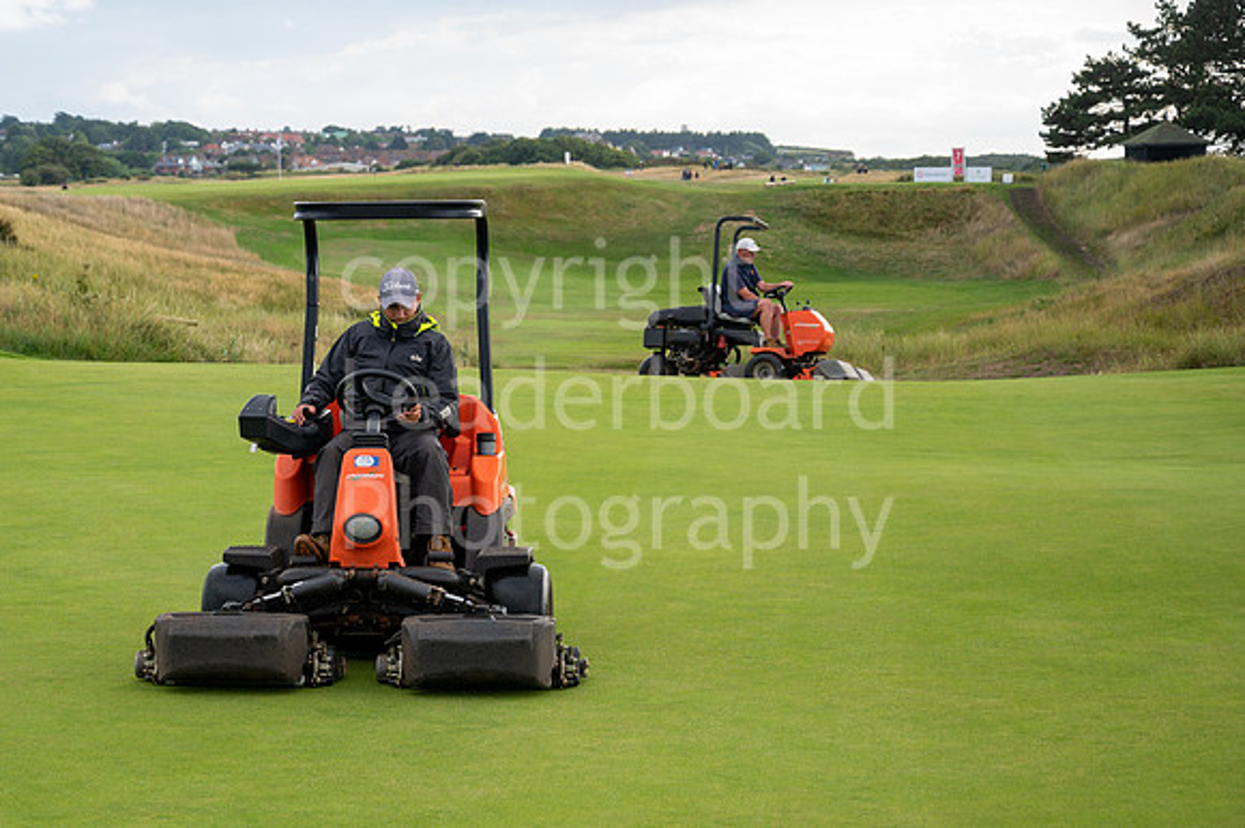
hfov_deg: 22.4
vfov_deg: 15.0
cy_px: 525
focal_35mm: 91
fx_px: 3135
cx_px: 452
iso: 100
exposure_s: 1/160
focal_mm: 70
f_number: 4.5
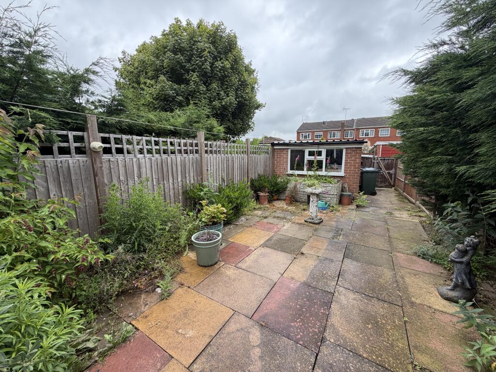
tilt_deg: -10.4
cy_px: 186
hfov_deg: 102.1
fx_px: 201
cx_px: 248
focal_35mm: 14
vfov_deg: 85.7
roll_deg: +0.0
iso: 50
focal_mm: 2.22
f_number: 2.2
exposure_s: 1/502
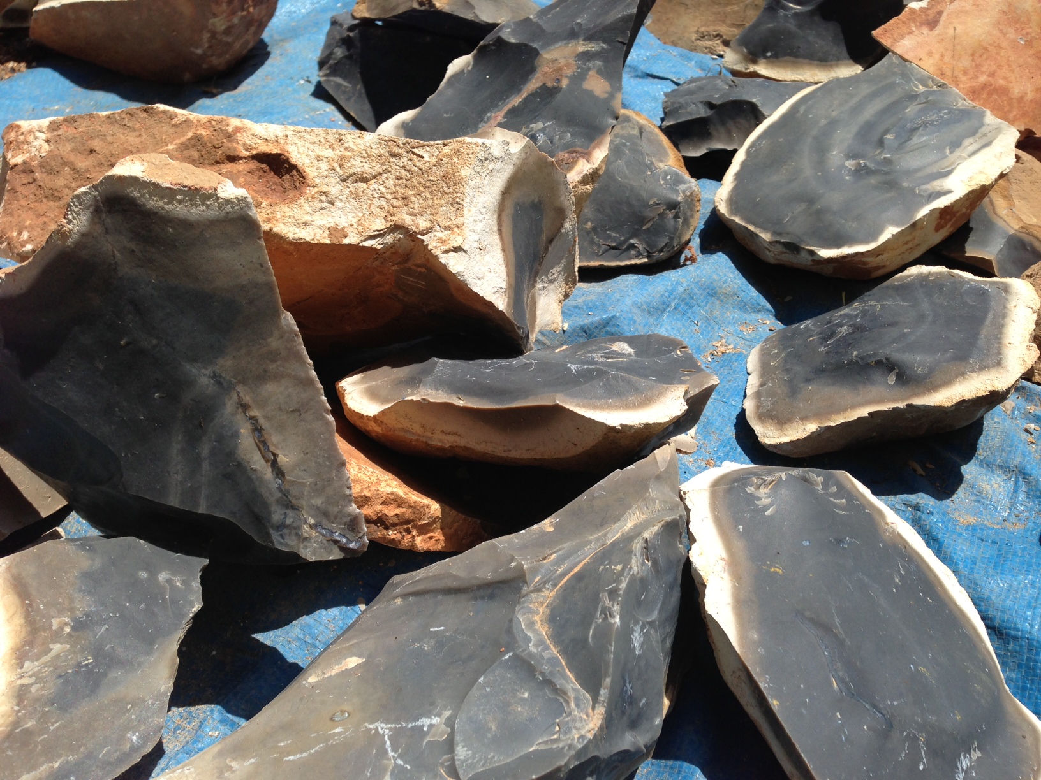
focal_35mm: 33
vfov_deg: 42.9
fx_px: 992
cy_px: 390
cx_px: 520
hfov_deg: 55.4
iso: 50
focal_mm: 4.13
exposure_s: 1/1808
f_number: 2.4
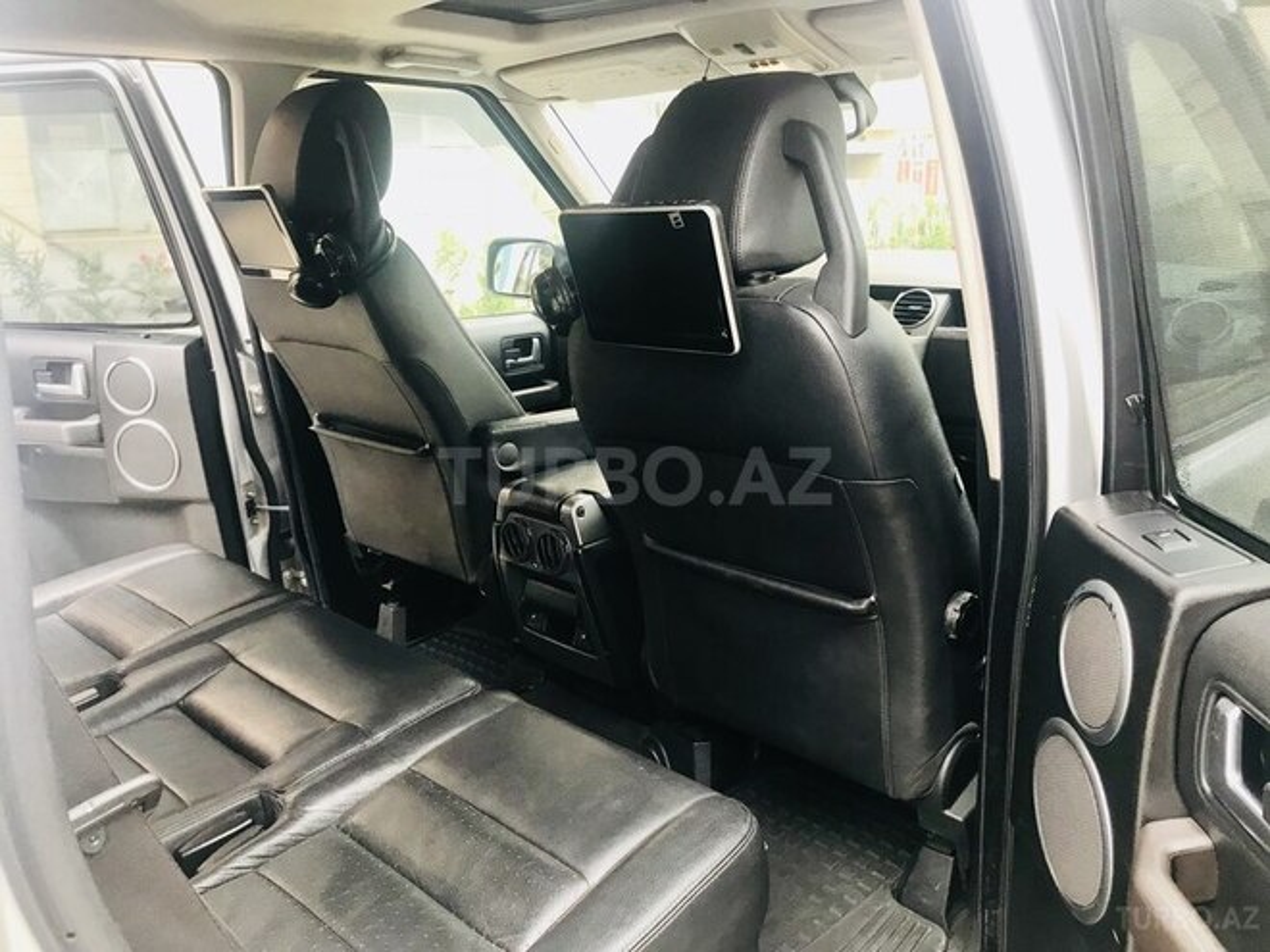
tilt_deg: -15.4
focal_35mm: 28
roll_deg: +0.2
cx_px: 635
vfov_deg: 49.7
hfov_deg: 63.4
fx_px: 1027
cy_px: 476
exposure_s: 1/33
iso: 25
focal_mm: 3.99
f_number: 1.8
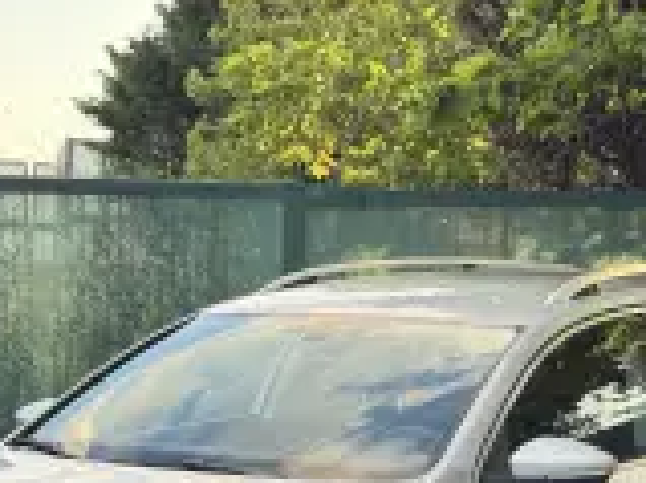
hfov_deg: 18.1
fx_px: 2033
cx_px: 325
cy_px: 532
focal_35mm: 109
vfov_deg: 13.3
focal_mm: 6.76
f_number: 1.78
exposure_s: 1/364
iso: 64
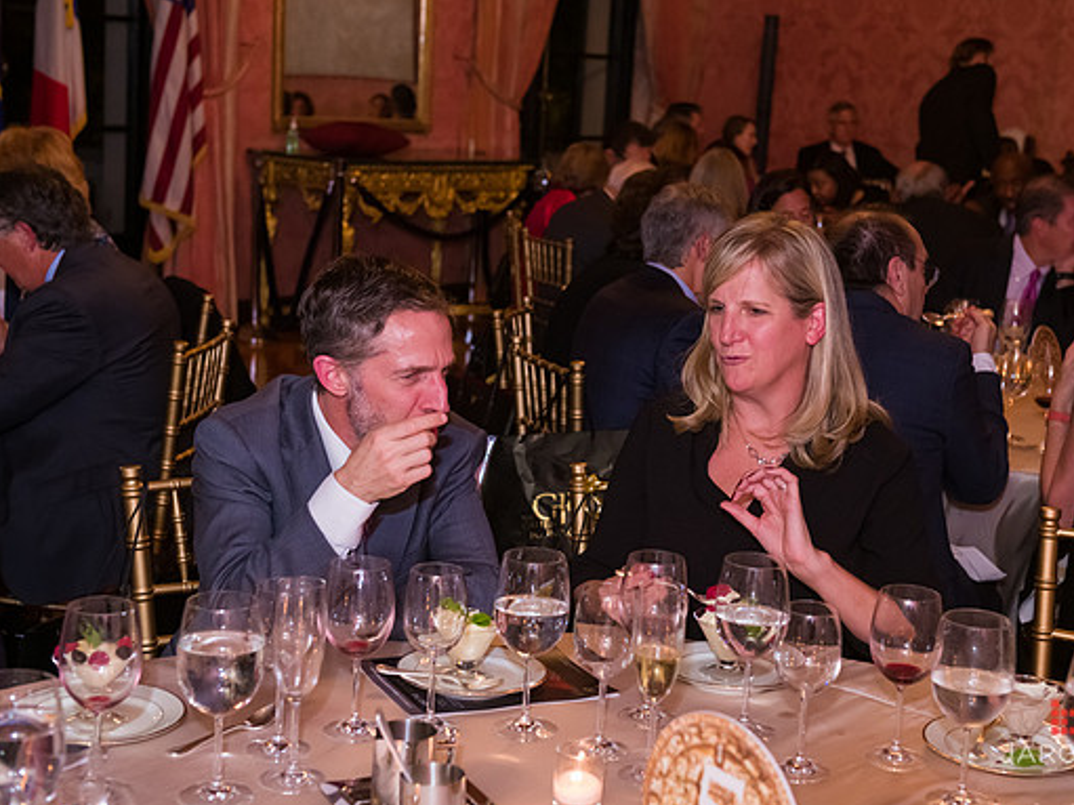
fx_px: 1861
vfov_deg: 24.4
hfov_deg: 32.2
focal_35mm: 60
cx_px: 591
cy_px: 402
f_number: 5
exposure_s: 1/80
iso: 3200
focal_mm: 55
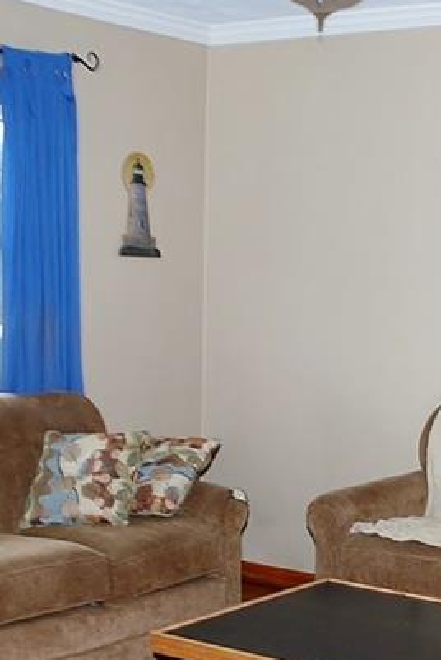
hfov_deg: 19.5
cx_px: 369
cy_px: 500
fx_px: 1266
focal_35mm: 69
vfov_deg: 28.8
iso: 200
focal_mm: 18
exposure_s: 1/60
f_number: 3.5
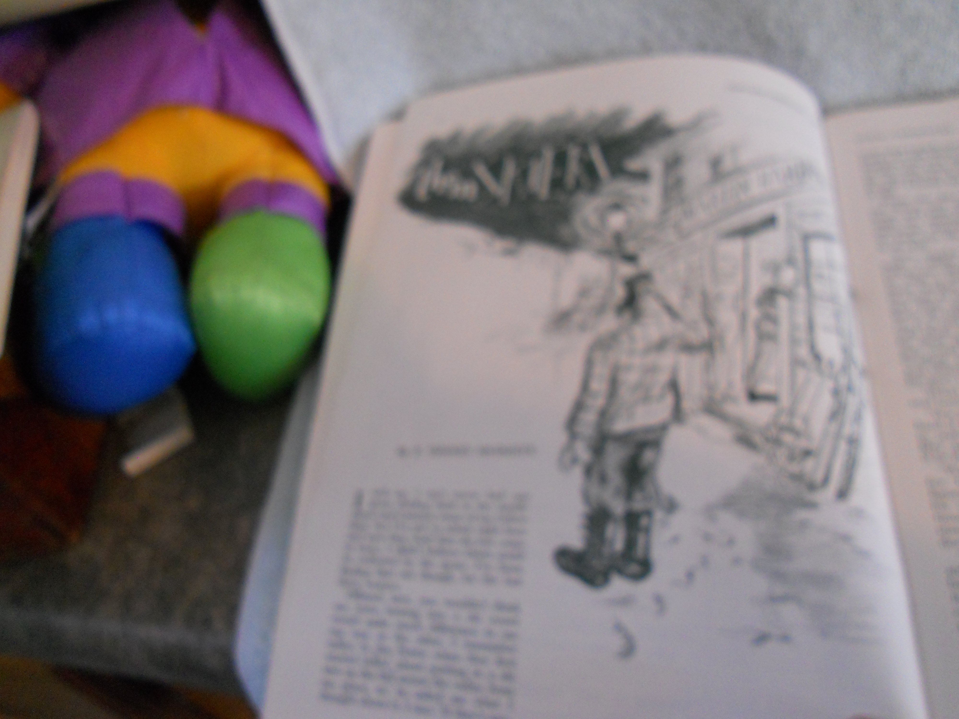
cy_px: 360
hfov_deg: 56.8
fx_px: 887
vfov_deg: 44.2
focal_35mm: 32
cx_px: 480
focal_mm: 5.8
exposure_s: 1/20
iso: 400
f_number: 3.5
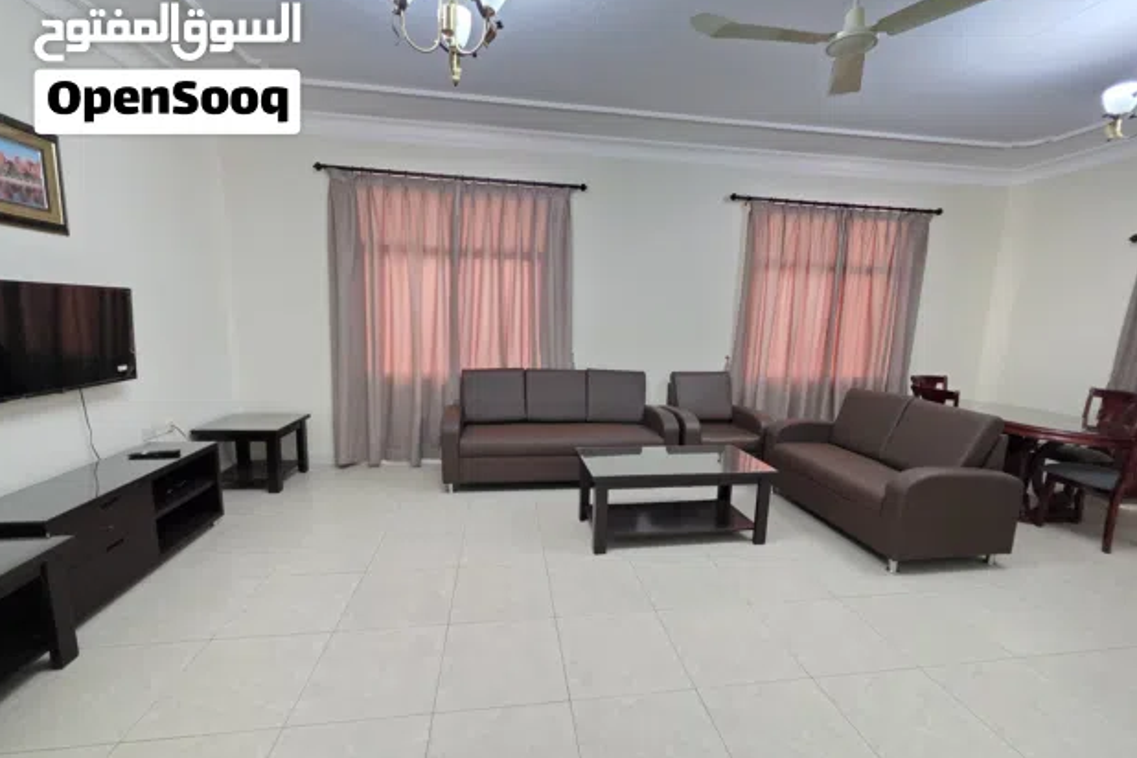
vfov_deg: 81.1
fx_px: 442
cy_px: 399
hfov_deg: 104.2
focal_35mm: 14
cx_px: 578
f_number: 1.9
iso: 1000
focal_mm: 2.2
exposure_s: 1/50
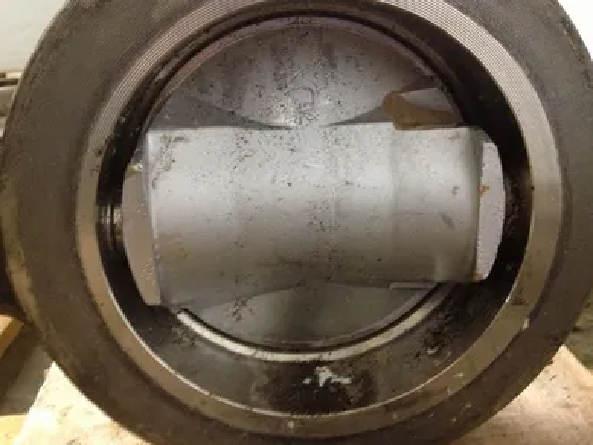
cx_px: 294
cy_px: 222
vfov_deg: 39.7
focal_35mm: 36
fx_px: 617
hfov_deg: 51.3
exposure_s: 1/17
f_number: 2.4
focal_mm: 4.28
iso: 400
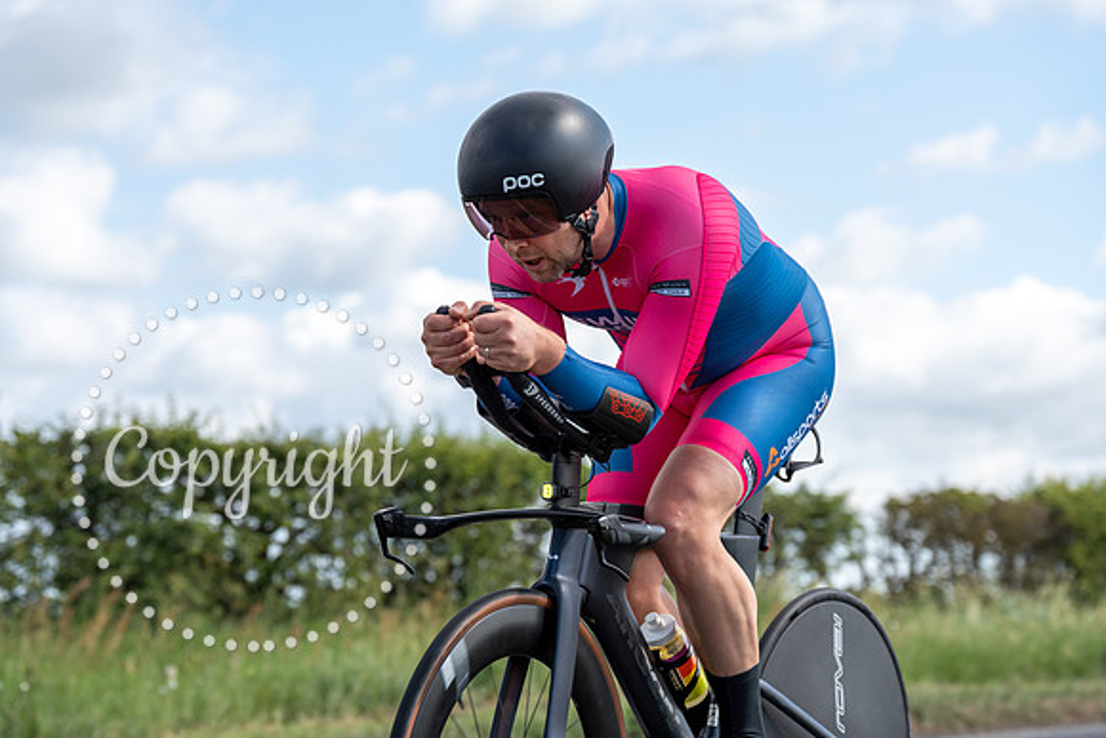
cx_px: 553
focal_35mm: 91
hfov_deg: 22.4
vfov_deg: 15.0
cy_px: 369
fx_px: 2796
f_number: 4.5
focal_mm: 91
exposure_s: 1/1000
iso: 125
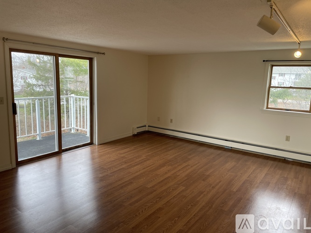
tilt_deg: -9.7
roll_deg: -2.0
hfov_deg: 67.3
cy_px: 116
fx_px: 234
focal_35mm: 26
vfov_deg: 53.0
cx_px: 156
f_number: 1.6
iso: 50
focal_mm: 4.2
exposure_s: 1/120
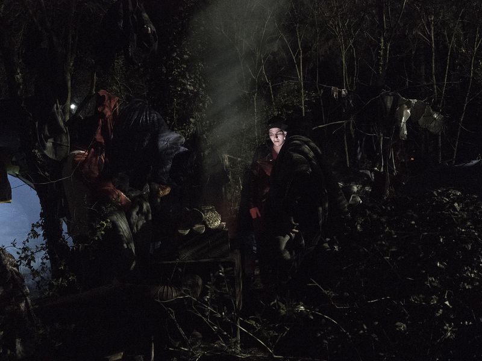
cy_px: 180
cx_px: 241
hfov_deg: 49.0
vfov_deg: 37.7
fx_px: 529
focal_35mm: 38
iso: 4000
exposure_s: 1/6
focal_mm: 19
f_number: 2.8
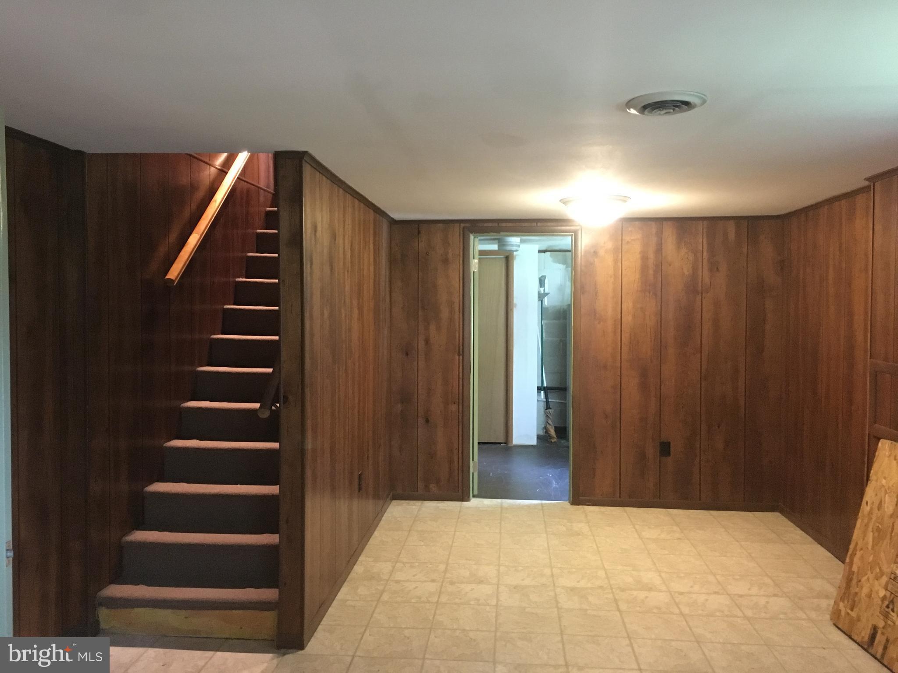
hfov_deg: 61.7
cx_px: 449
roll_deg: +0.4
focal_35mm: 29
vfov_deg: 48.2
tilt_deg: -0.7
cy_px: 336
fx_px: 752
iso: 320
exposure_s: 1/15
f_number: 2.2
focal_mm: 4.15
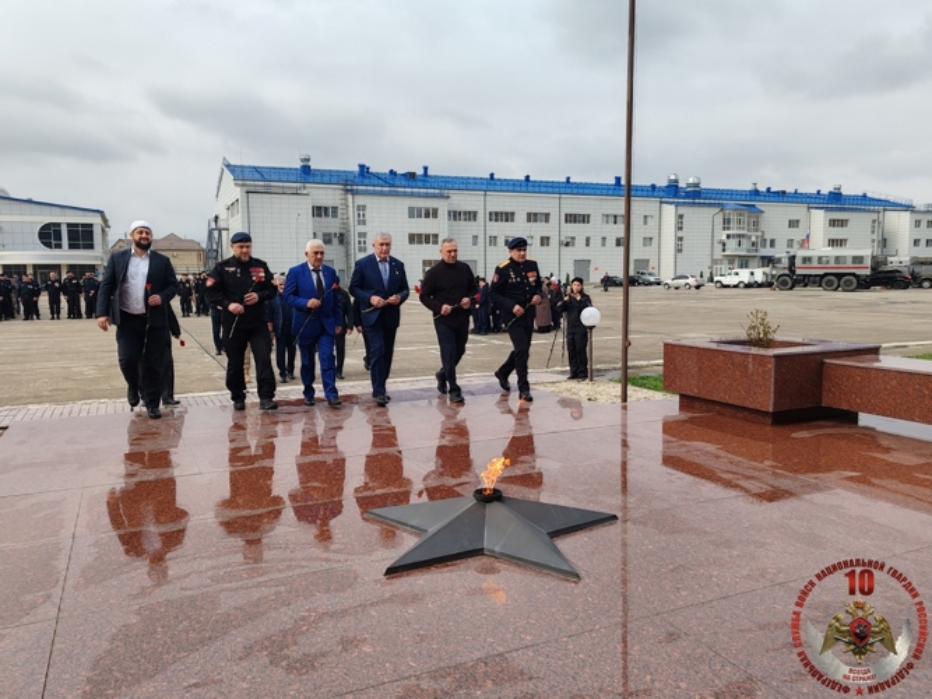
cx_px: 466
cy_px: 350
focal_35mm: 28
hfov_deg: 63.5
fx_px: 754
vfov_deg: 49.7
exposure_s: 1/450
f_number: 1.9
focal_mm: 6.12
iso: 50
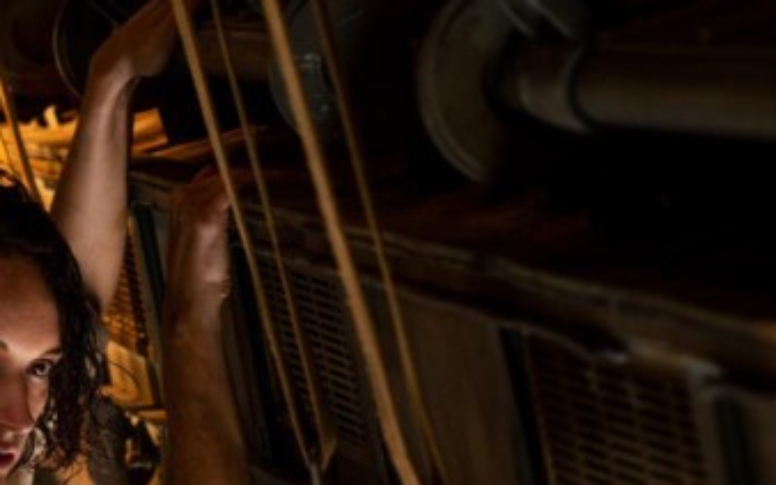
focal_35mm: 201
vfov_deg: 6.5
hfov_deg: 10.2
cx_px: -257
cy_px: 307
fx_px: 4249
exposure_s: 1/100
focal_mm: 65
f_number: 2.8
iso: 640
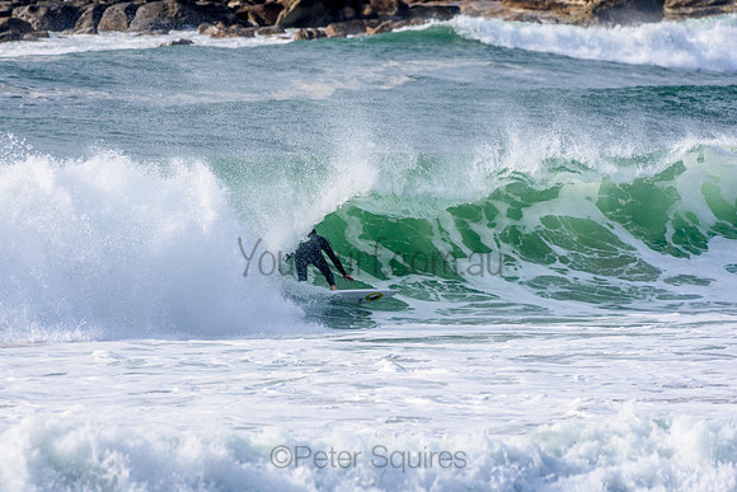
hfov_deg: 2.7
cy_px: 246
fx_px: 15357
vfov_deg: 1.8
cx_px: 368
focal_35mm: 750
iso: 400
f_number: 5.6
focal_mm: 500
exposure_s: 1/2000
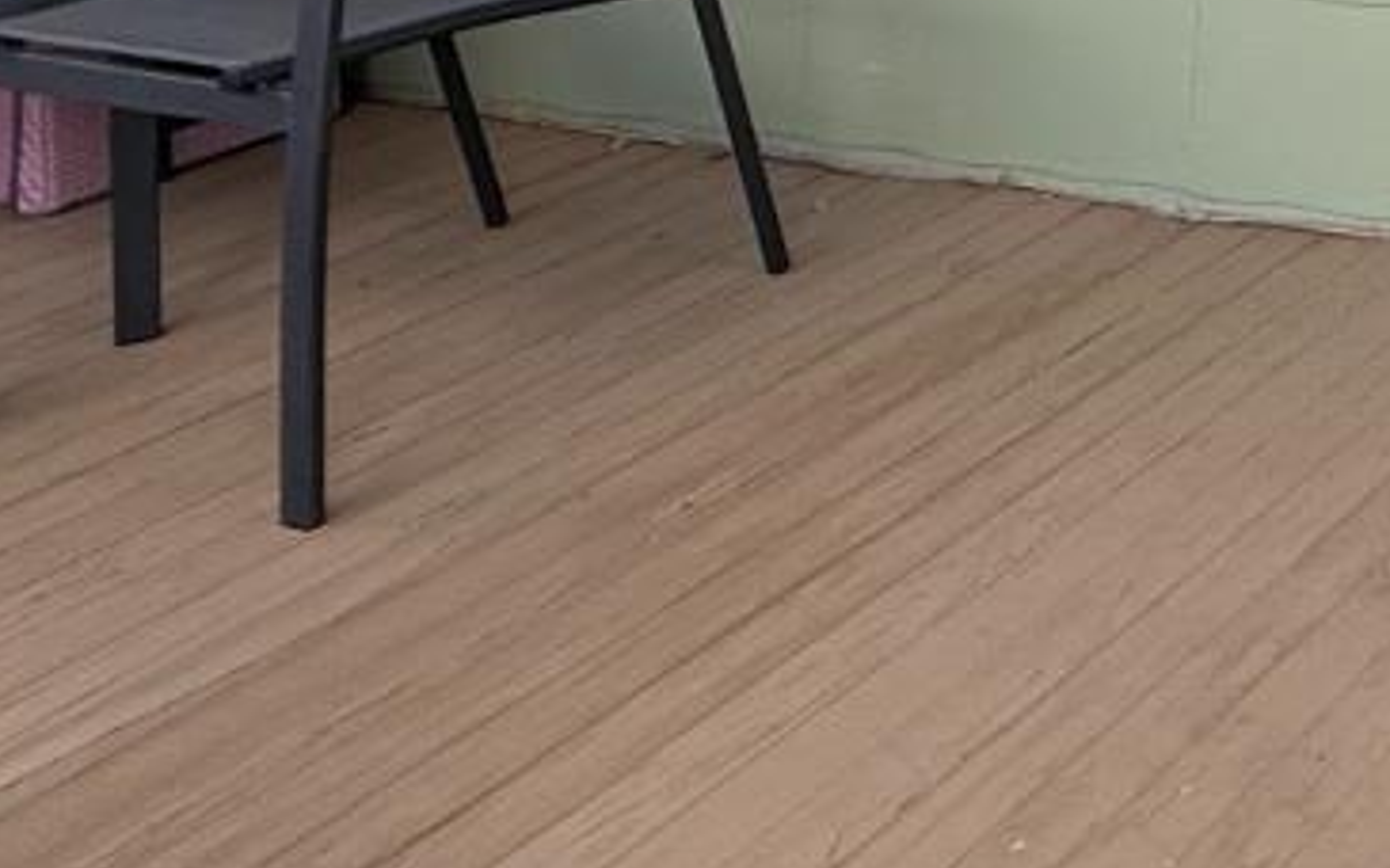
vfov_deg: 17.5
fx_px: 2310
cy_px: -661
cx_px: 2148
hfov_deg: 24.8
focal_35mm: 61
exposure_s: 1/300
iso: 50
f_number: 2.2
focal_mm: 2.22
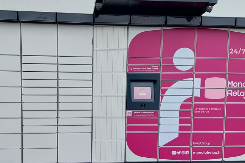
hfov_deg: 51.5
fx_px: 252
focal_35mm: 37
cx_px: 95
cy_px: 101
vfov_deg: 35.8
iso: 40
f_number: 1.8
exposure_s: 1/174
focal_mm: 5.23
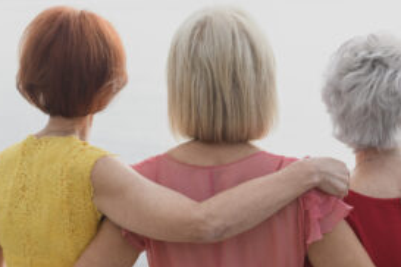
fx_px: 858
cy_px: 180
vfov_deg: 17.7
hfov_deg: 26.3
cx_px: 229
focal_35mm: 77
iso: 100
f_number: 3.2
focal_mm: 50
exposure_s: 1/800
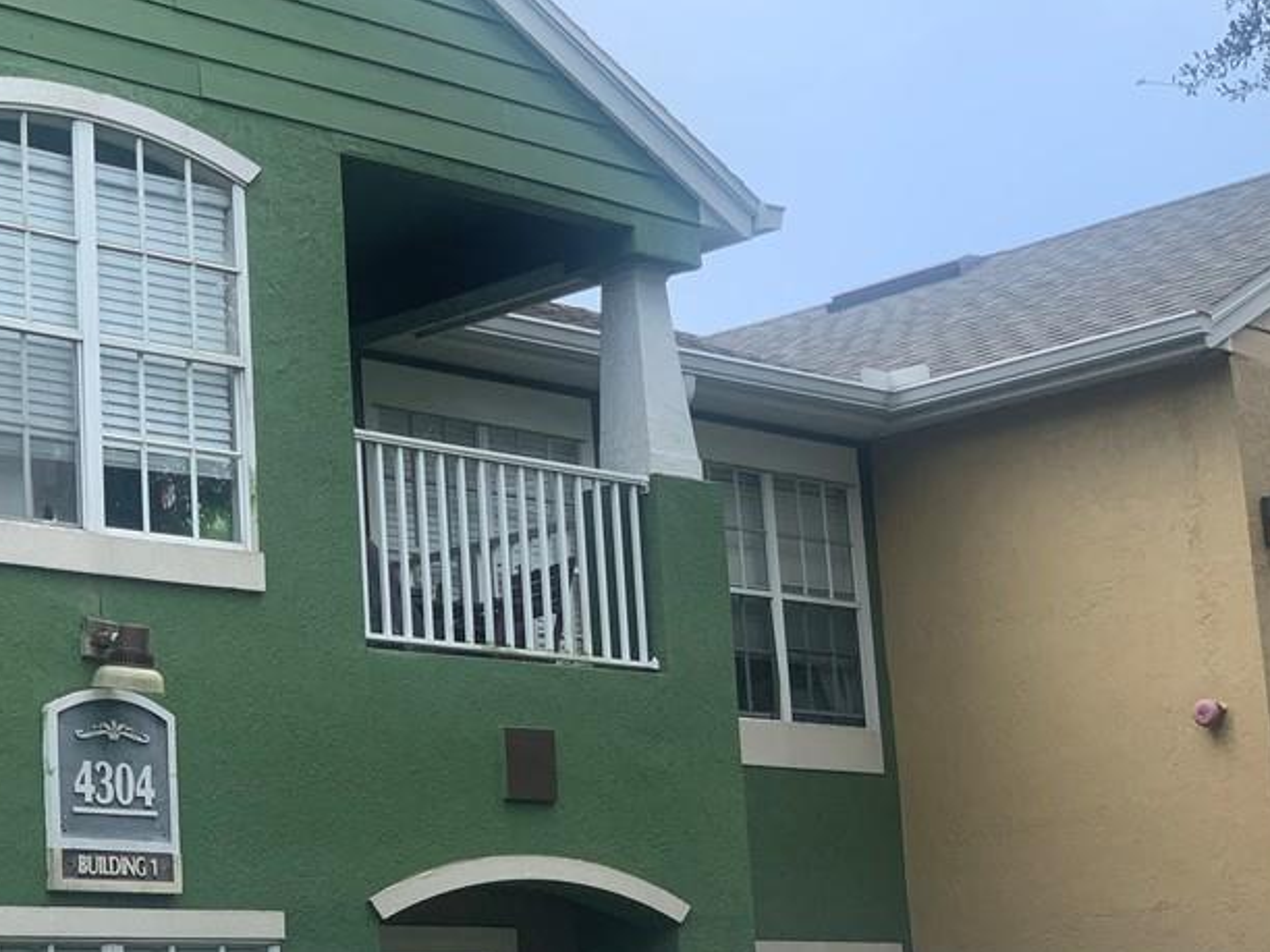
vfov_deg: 17.0
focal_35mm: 87
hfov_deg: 22.4
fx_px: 3192
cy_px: 514
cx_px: 432
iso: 16
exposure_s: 1/457
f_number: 2.4
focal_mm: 6
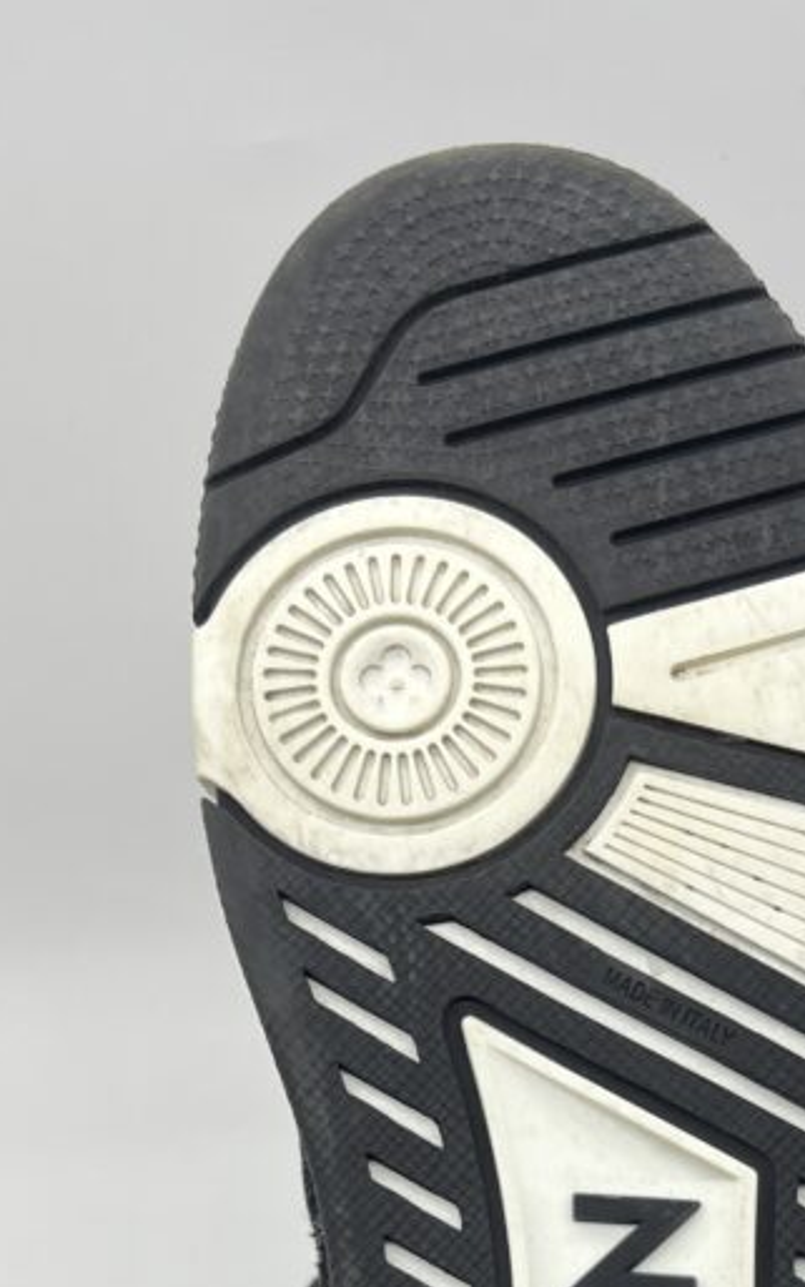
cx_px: 589
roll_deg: +5.3
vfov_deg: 33.9
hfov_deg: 23.4
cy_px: 1264
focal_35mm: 55
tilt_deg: -44.6
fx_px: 1929
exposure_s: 1/117
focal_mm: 5.7
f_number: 1.5
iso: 32
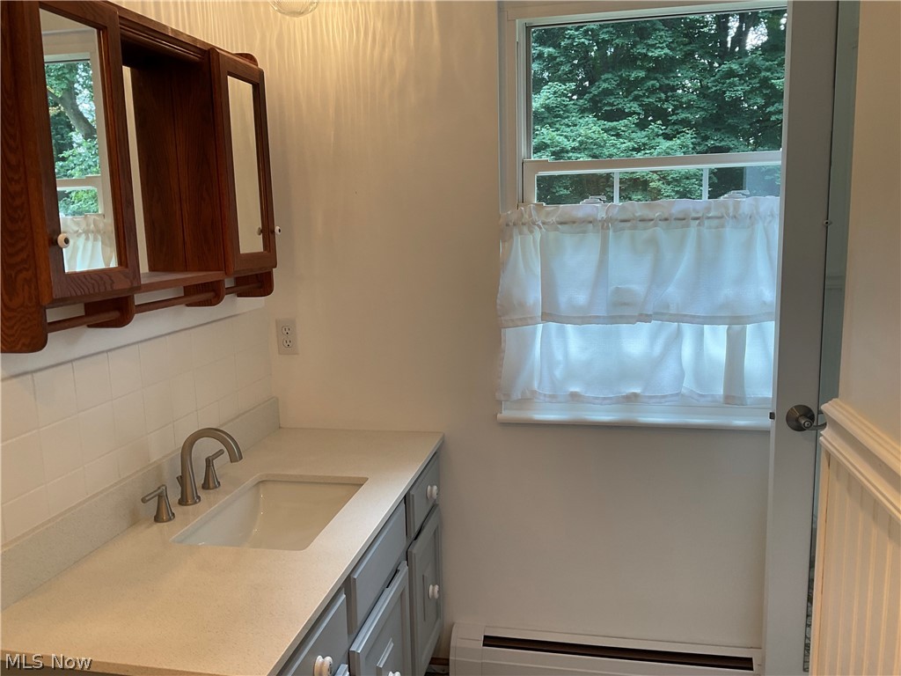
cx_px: 450
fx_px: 755
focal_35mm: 29
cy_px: 338
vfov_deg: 48.2
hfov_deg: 61.7
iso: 32
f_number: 1.8
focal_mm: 3
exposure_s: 1/100
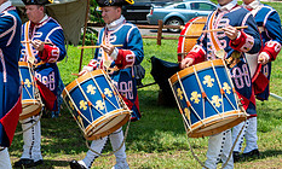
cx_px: -27
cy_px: 67
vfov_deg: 9.5
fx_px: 1019
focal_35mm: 134
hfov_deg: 15.4
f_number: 10
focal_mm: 48
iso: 100
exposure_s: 1/100
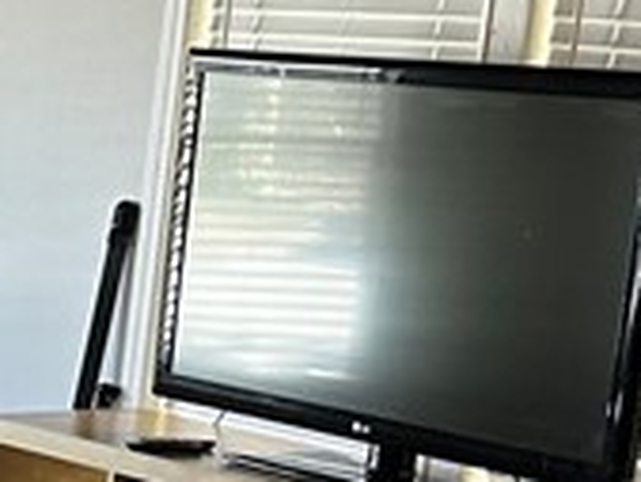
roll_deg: -1.4
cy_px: 581
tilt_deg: -13.5
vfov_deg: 10.1
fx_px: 2687
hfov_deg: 11.5
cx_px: -850
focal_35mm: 145
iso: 100
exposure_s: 1/120
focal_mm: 6.86
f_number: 1.78
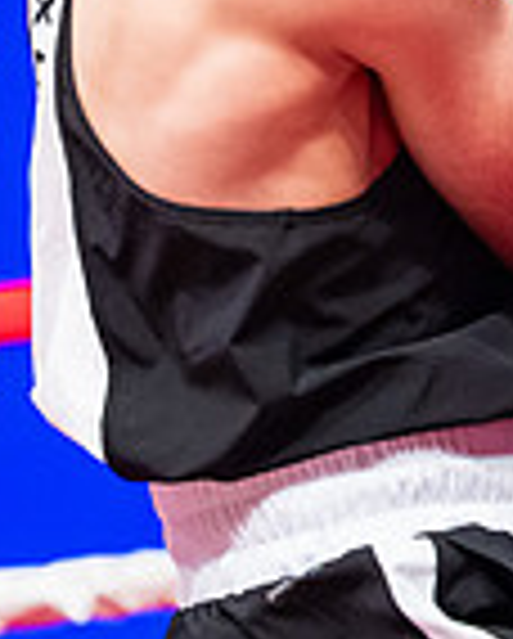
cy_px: 52
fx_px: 7973
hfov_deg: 3.6
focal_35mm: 421
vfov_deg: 4.6
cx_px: 1125
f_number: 2.8
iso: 4000
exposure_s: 1/1000
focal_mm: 110
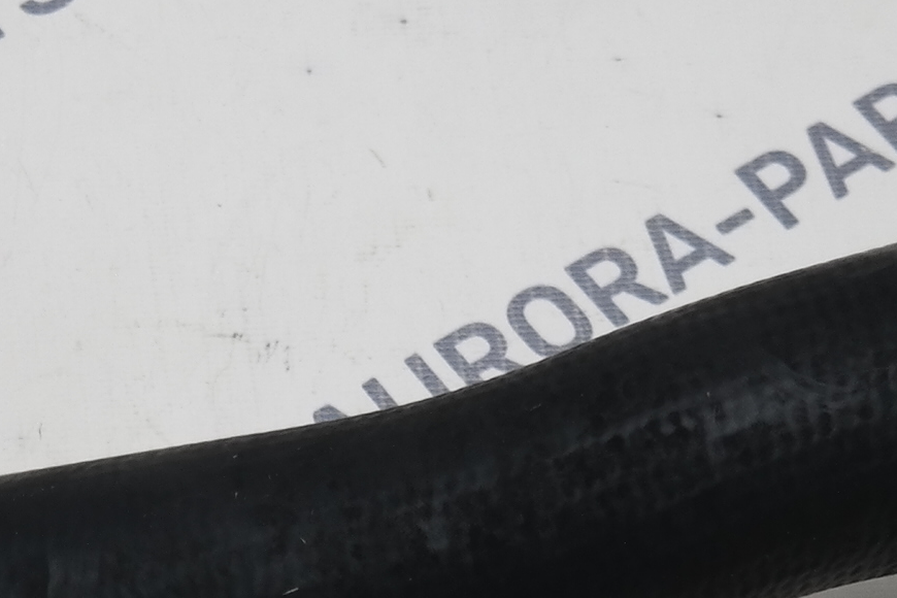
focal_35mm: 134
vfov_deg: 10.2
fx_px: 3339
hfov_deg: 15.1
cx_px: 93
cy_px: 516
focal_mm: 20
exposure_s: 1/80
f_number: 3.5
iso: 100
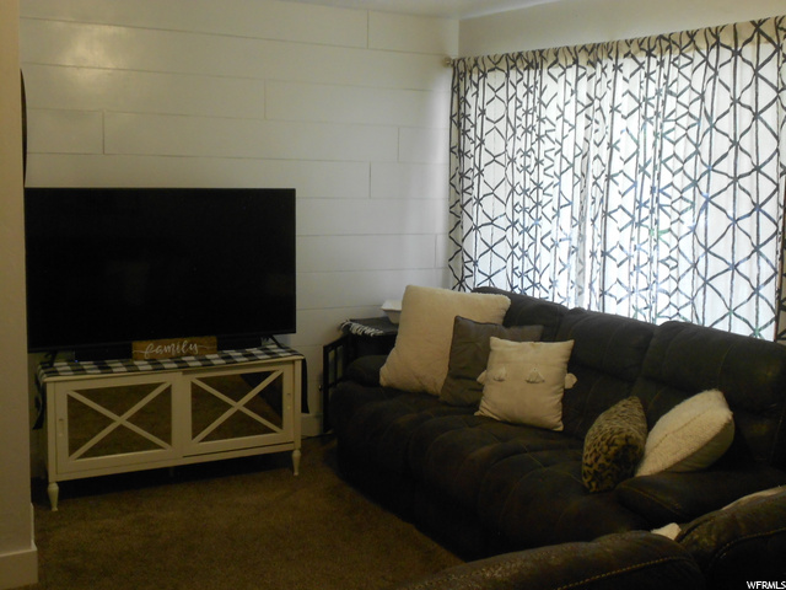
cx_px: 393
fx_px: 840
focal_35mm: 37
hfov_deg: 50.1
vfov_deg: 38.7
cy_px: 295
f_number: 3.9
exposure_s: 1/30
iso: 250
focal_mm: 6.7
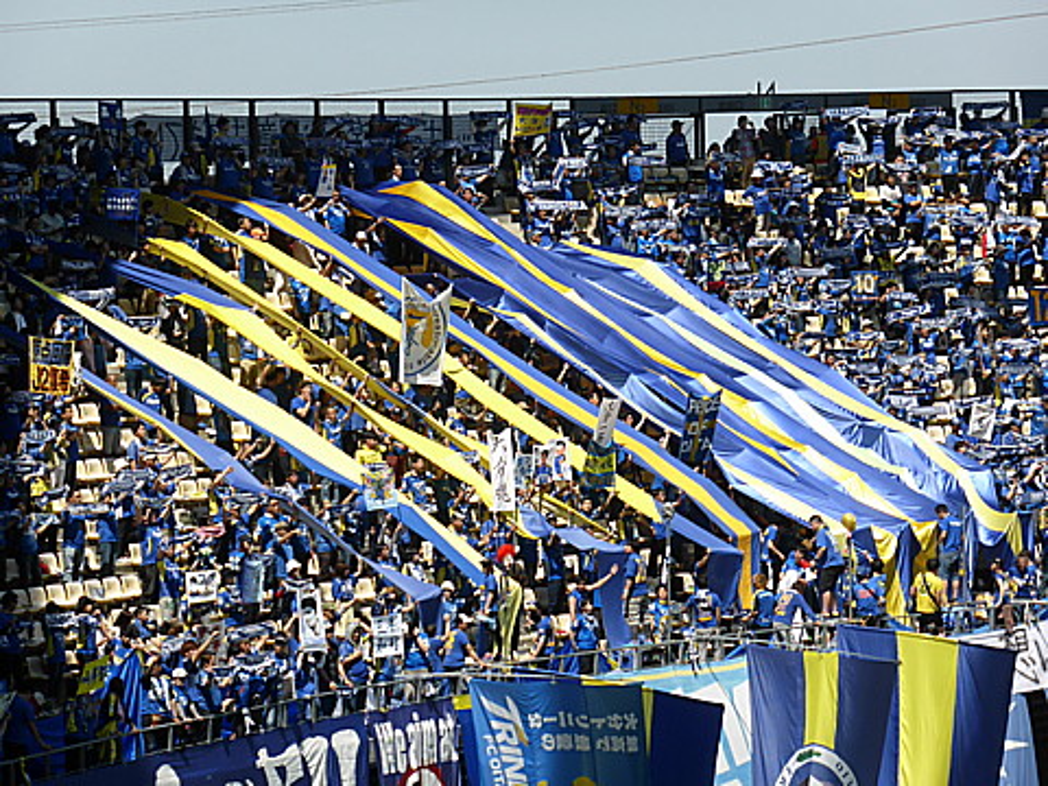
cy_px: 393
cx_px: 524
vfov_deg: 7.5
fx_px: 6025
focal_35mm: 199
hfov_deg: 9.9
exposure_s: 1/640
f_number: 5.5
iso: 100
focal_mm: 35.6
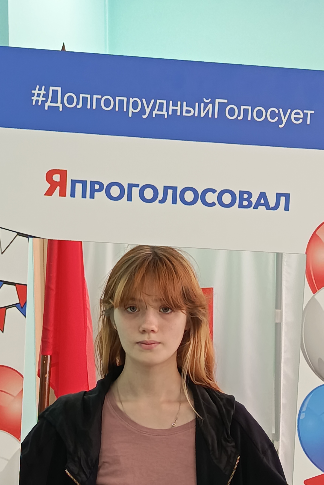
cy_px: 373
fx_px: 1040
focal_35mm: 77
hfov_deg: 17.7
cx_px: 181
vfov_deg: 25.9
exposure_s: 1/100
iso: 781
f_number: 1.75
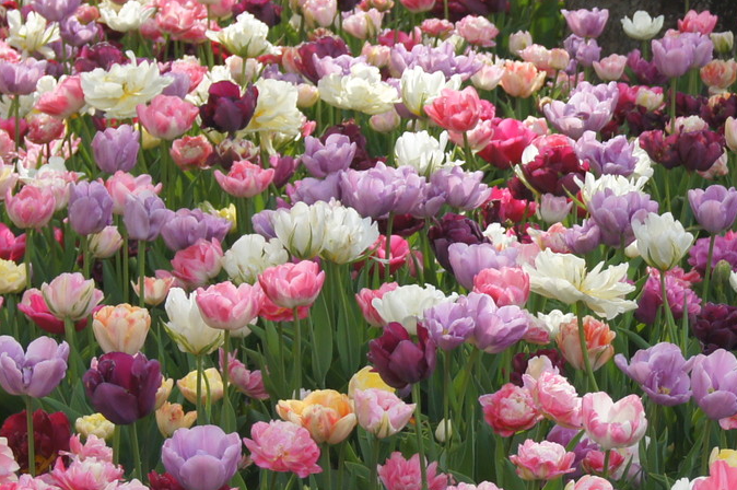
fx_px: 3935
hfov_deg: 10.6
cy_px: 412
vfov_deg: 7.1
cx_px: 645
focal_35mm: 192
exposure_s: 1/250
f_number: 5.6
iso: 200
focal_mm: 45
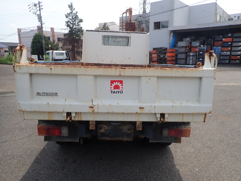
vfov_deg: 54.9
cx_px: 120
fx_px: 174
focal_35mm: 25
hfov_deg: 69.4
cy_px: 90
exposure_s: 1/800
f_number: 2.8
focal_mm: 4.5
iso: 100
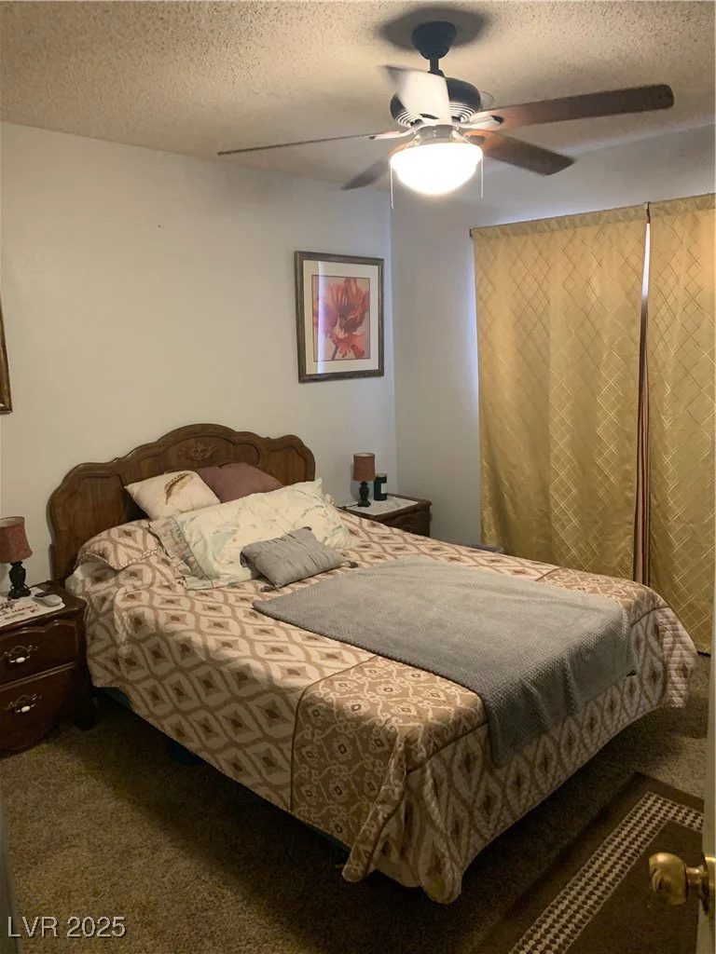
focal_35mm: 26
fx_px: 717
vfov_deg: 67.3
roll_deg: +2.0
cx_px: 358
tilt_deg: -9.2
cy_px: 477
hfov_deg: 53.1
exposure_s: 1/40
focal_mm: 4.25
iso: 400
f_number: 1.8
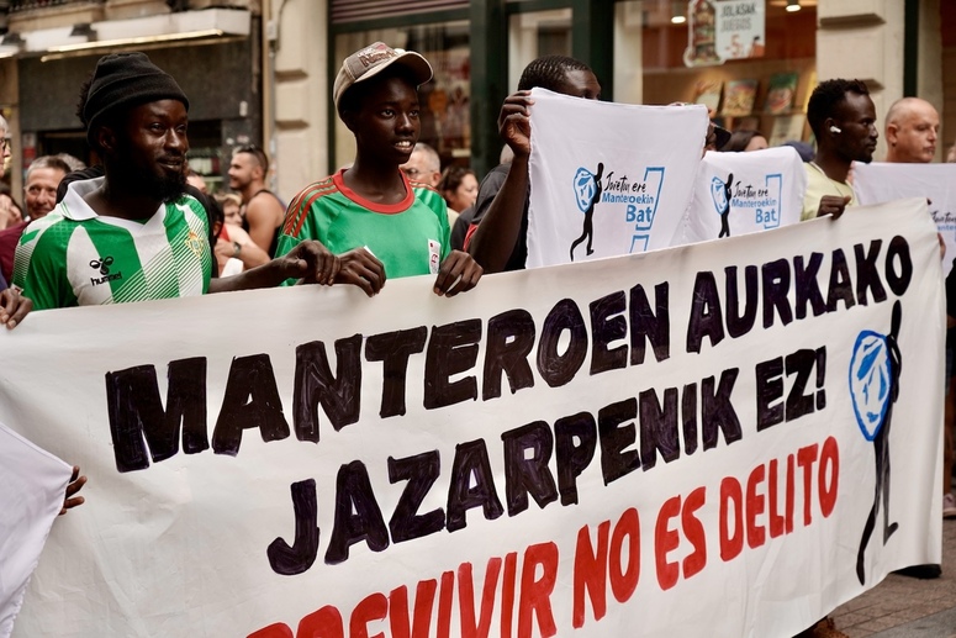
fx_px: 1779
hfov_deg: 30.1
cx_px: 478
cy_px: 319
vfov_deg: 20.3
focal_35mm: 67
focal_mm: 67
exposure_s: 1/320
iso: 500
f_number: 4.5
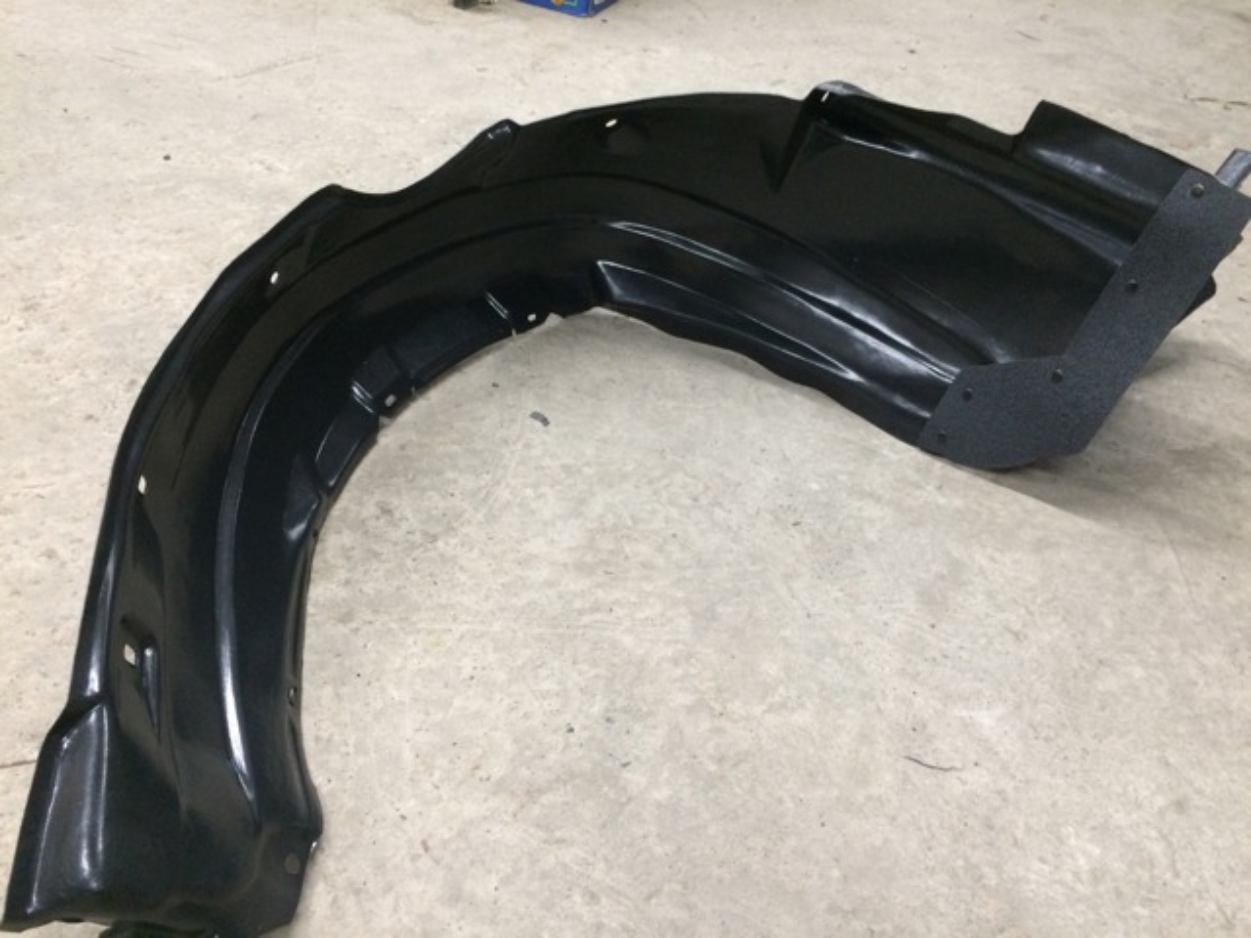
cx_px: 626
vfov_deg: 48.2
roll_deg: -8.7
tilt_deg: -39.4
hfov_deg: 61.7
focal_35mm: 29
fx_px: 1048
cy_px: 469
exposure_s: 1/33
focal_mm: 4.15
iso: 320
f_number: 2.2
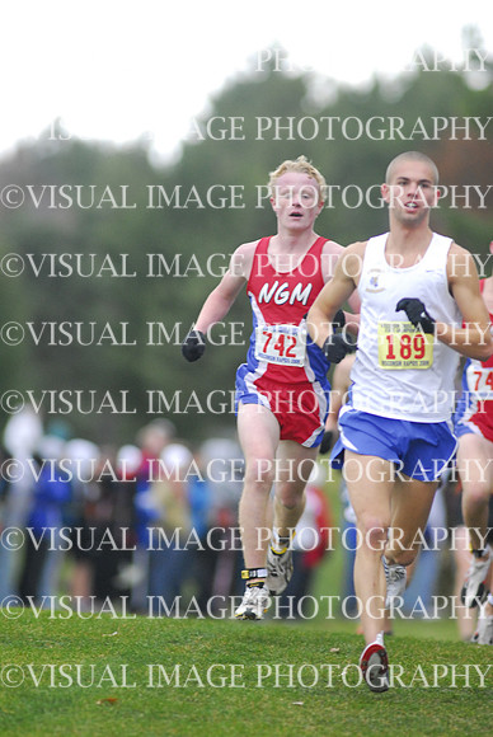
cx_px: 246
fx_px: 9221
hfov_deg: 3.1
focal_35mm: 450
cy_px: 368
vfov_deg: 4.6
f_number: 4
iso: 800
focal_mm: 300
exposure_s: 1/640
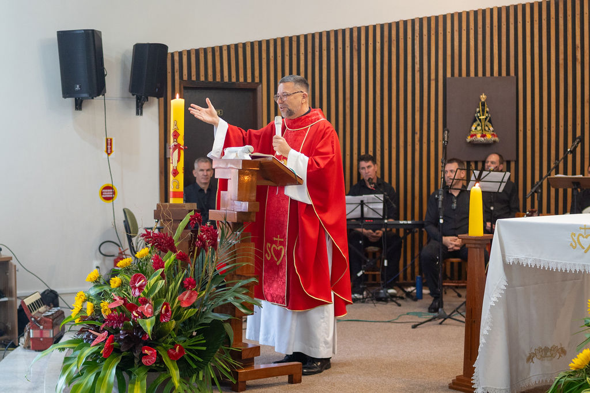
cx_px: 296
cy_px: 197
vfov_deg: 25.0
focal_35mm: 54
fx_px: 888
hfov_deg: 36.7
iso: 1000
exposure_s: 1/160
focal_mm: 35
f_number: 1.8
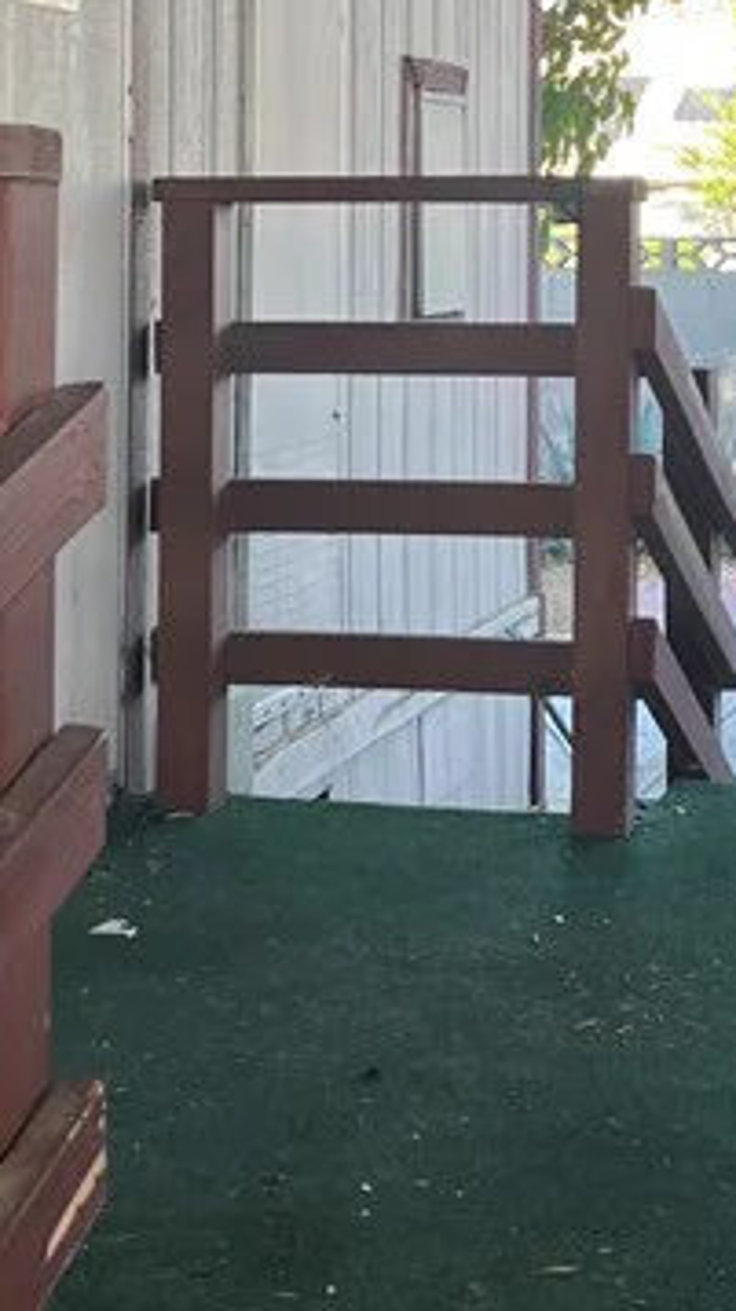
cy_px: 143
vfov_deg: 25.4
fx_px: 2814
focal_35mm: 81
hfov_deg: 14.8
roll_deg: -0.4
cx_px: 586
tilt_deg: +2.3
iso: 40
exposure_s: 1/179
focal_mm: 5.7
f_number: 1.5
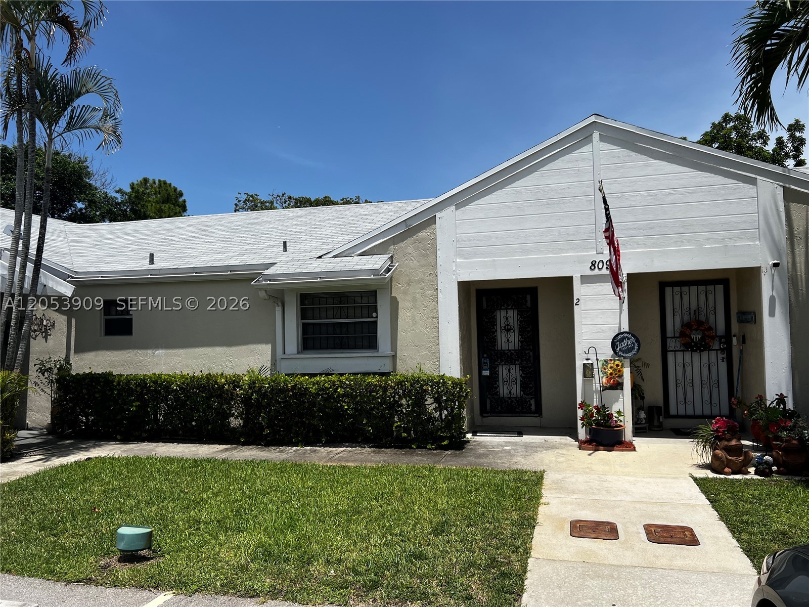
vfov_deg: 53.1
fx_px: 608
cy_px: 304
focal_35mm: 26
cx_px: 404
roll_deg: +1.8
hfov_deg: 67.3
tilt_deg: +3.0
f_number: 1.5
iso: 50
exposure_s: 1/6993
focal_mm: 5.7
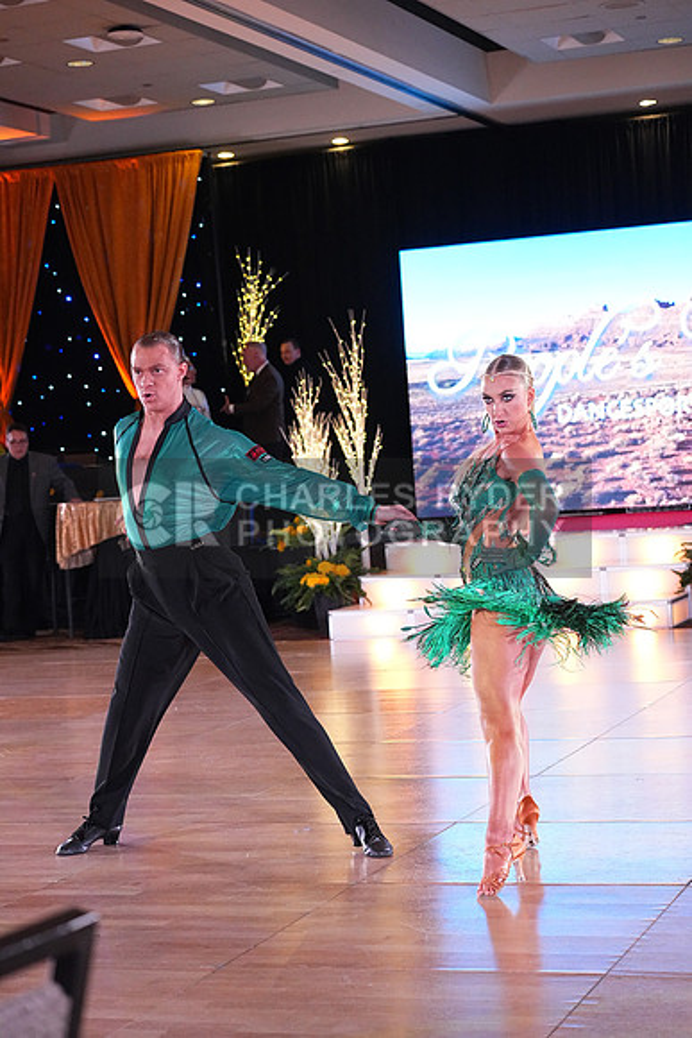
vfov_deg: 28.8
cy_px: 519
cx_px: 346
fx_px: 2017
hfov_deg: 19.5
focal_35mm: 70
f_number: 5
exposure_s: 1/400
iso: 8000
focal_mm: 70
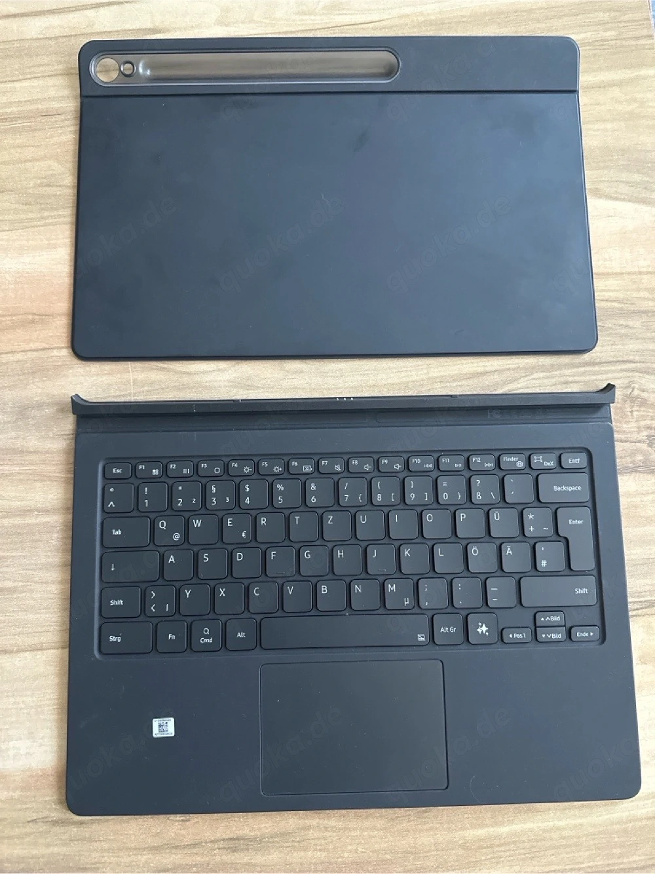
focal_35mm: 24
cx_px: 328
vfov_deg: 71.6
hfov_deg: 56.8
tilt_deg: -82.1
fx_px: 606
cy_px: 437
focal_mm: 6.86
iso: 800
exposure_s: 1/60
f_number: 1.78
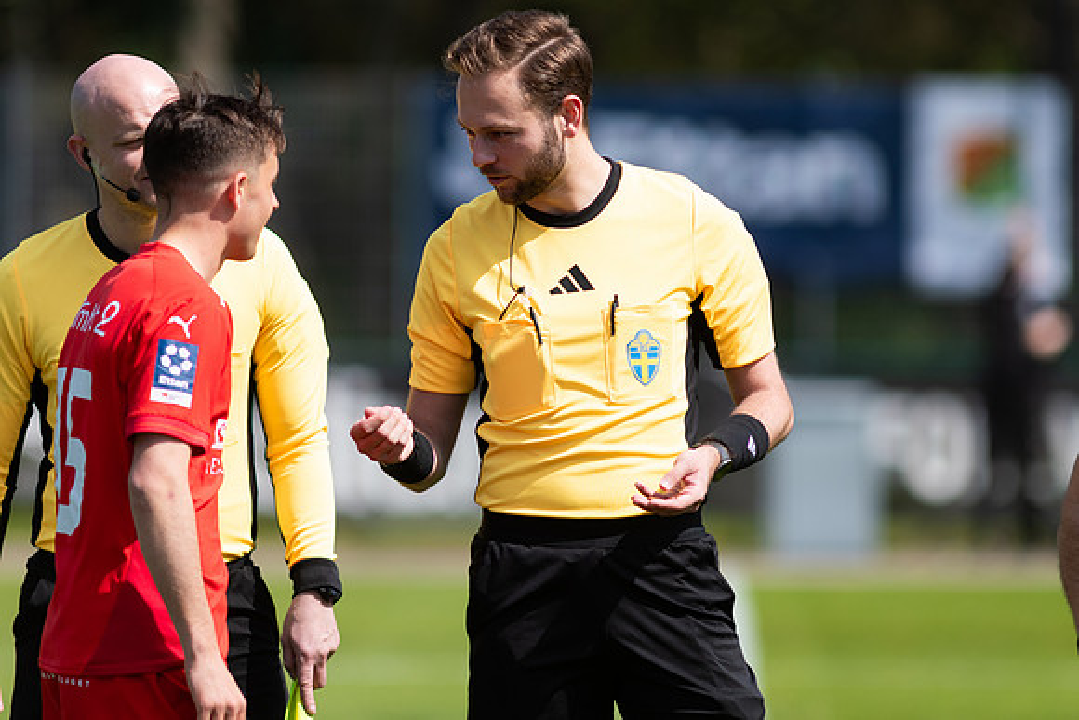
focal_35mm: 455
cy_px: 360
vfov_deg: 3.0
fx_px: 13638
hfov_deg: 4.5
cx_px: 540
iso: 100
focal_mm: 300
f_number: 3.2
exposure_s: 1/2000
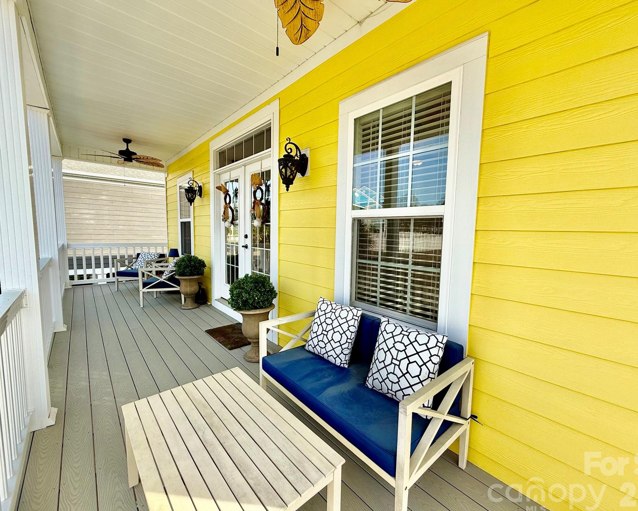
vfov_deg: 84.0
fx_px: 283
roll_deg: -1.1
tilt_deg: -3.7
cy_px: 256
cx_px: 343
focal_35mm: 15
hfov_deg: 96.6
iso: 50
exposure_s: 1/596
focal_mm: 2.22
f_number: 2.2
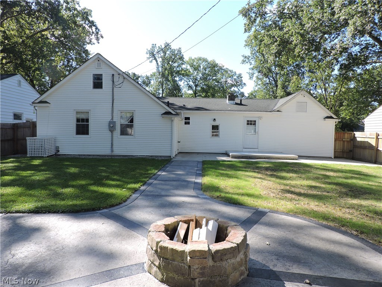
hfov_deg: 71.6
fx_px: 265
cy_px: 144
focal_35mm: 24
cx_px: 191
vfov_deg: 56.8
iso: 100
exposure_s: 1/400
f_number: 3
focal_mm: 4.3
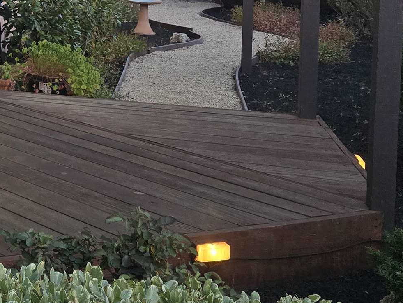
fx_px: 838
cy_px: -27
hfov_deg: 22.6
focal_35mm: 72
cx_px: -186
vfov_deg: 19.6
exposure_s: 1/120
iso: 640
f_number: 1.7
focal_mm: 6.3
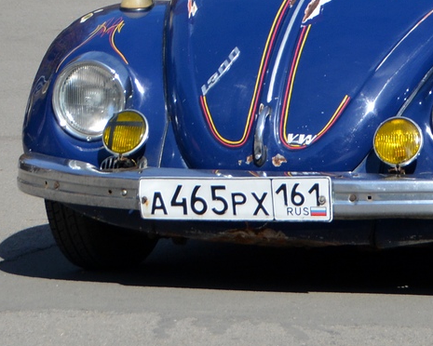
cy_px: -99
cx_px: 457
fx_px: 4364
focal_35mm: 341
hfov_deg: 5.7
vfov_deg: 4.5
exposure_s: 1/1600
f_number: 6.3
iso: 400
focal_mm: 75
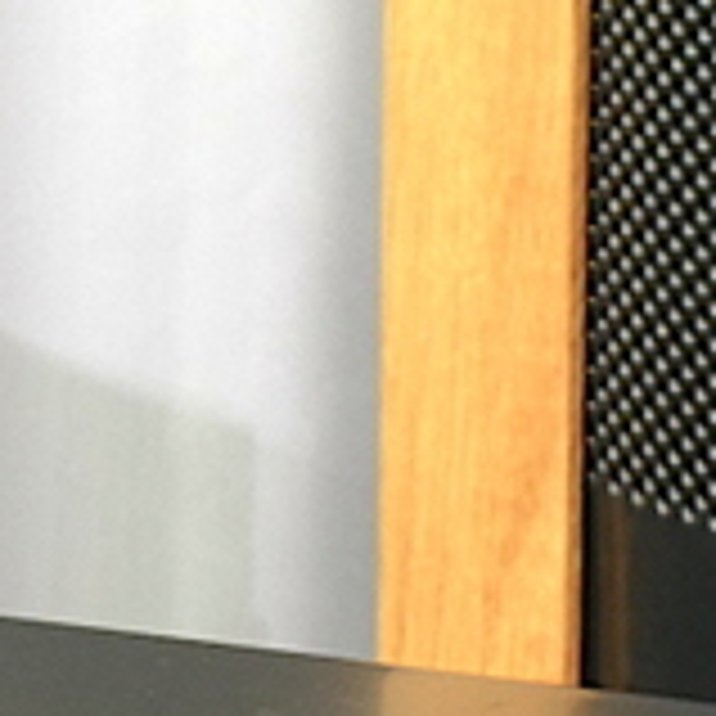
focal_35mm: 661
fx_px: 15468
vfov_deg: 2.6
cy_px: 1427
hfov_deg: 2.6
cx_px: -653
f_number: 5.2
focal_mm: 22.3
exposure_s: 1/1.6
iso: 100
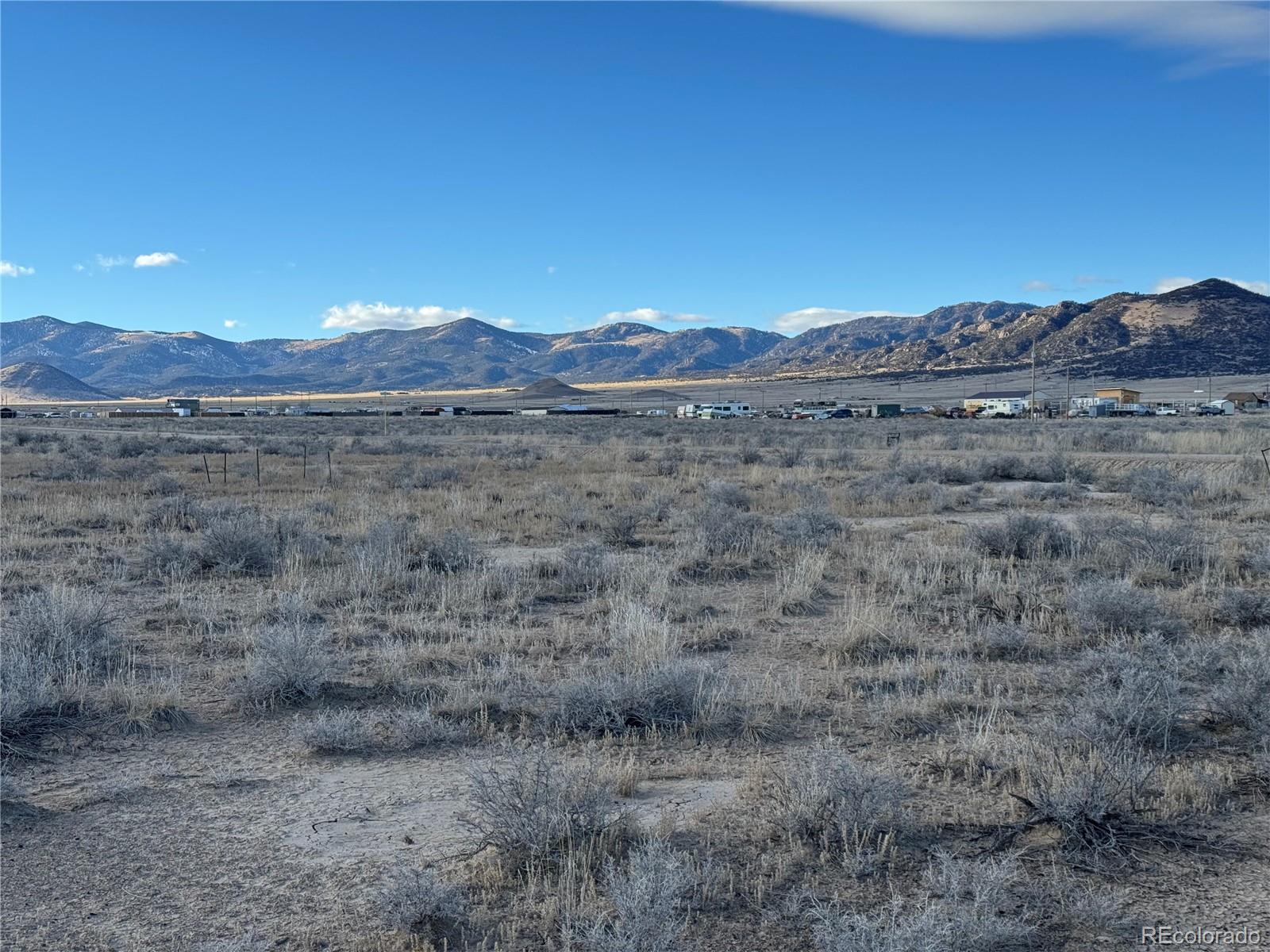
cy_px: 476
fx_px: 1761
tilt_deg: -2.7
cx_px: 635
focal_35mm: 48
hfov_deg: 39.7
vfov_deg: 30.3
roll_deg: -0.2
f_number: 1.78
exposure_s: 1/2611
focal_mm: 6.76
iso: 64
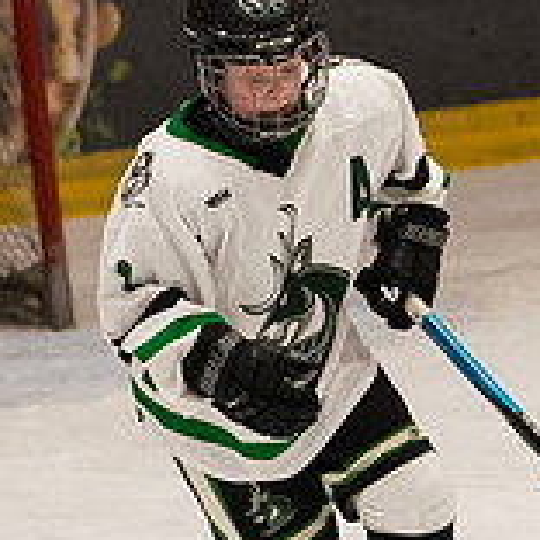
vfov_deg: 2.7
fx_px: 11666
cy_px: 276
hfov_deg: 2.6
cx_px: 897
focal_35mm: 661
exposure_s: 1/1000
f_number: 2.8
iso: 2000
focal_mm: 105
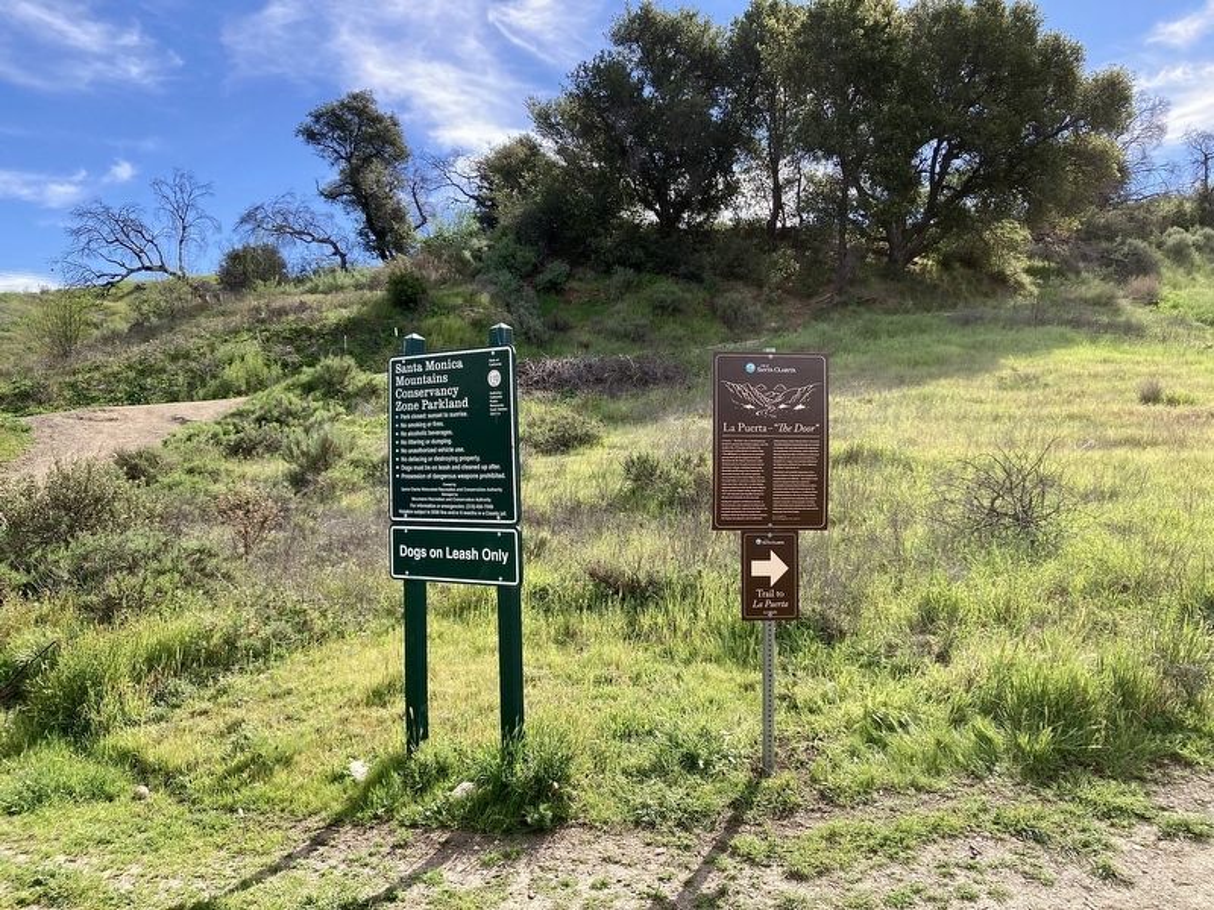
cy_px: 455
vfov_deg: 49.7
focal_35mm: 28
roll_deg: +0.7
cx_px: 607
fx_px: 982
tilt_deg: +2.0
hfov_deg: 63.4
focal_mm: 3.99
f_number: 1.8
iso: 20
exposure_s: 1/857
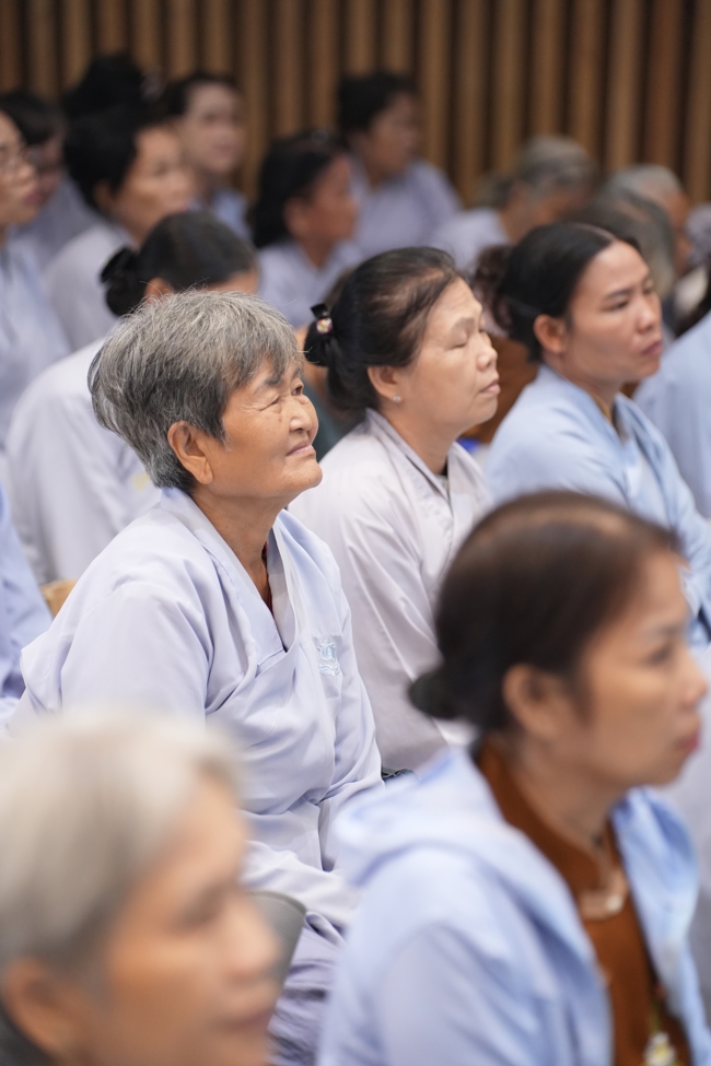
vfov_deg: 16.7
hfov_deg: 11.1
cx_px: 356
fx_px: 3644
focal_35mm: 123
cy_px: 533
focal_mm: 123
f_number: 2.8
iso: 3200
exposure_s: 1/160
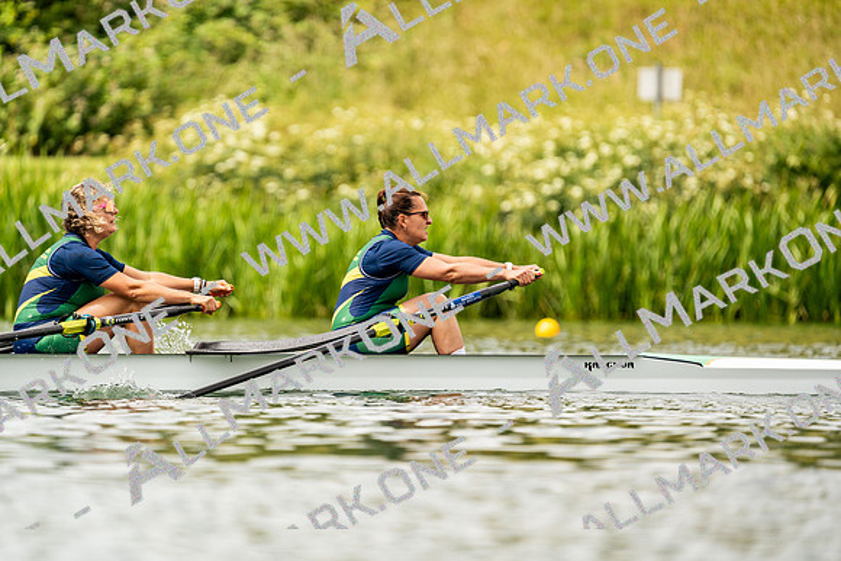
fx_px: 14019
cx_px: 420
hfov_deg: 3.4
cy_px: 280
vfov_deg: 2.3
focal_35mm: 600
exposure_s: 1/2000
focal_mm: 600
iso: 400
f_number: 6.3
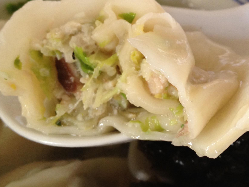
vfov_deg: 21.2
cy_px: 61
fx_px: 496
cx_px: 160
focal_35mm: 69
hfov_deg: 28.0
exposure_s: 1/20
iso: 100
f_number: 2.4
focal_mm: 4.28
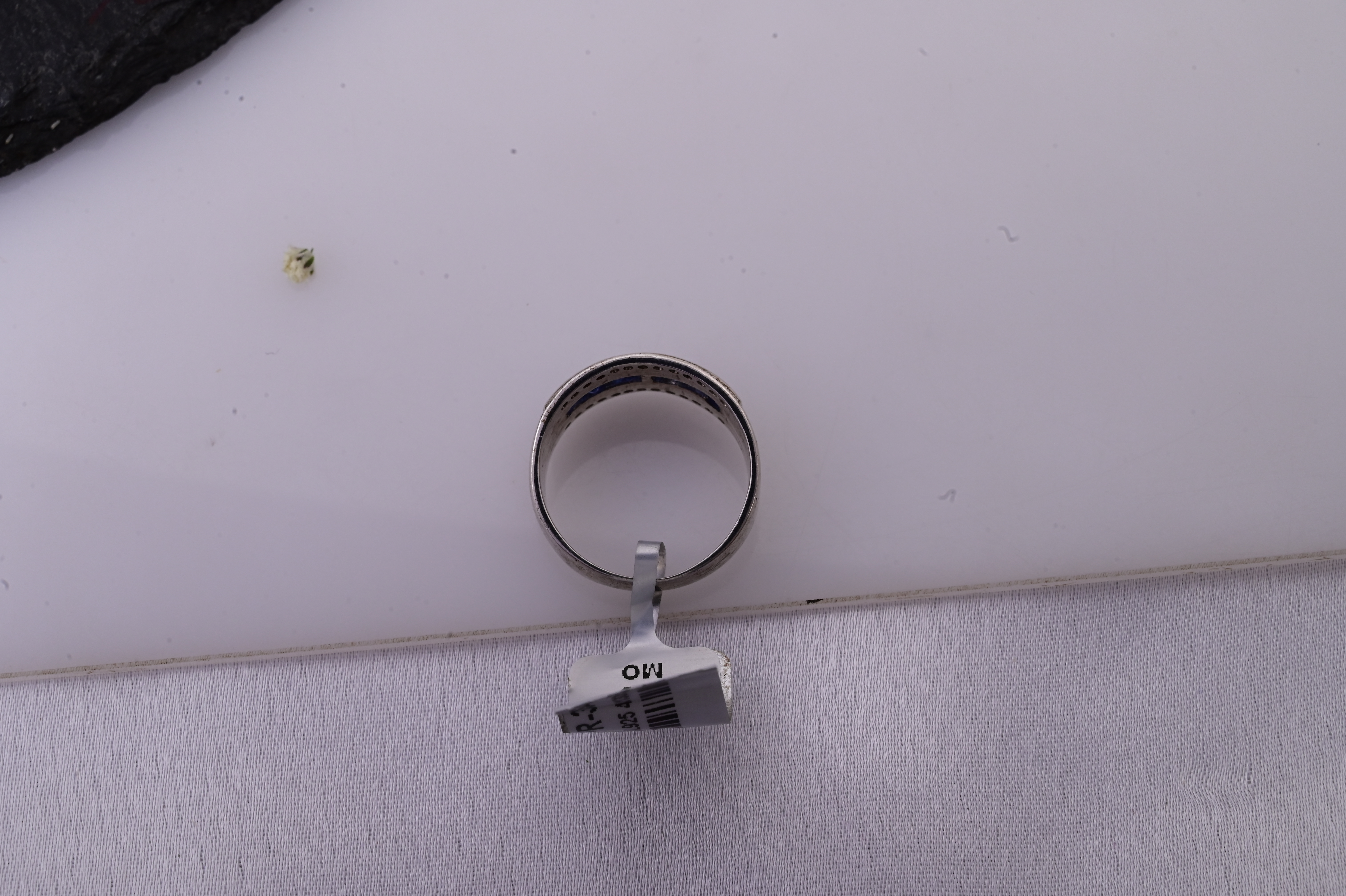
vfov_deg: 19.4
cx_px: 673
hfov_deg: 28.9
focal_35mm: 70
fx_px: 2615
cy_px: 448
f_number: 20
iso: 640
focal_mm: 70
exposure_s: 1/80
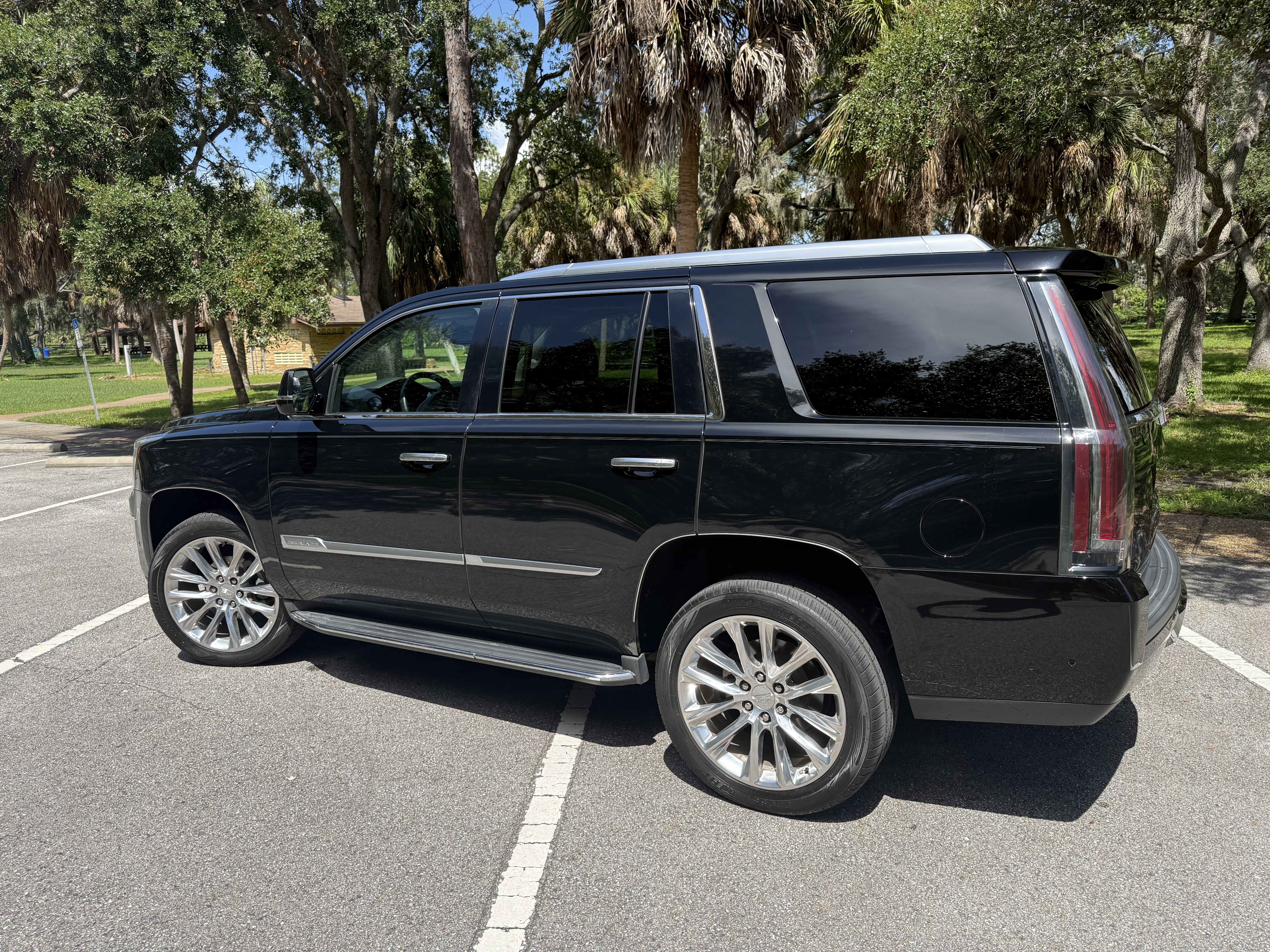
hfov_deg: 71.6
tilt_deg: -9.3
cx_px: 635
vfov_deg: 56.8
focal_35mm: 24
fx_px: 881
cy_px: 476
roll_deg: +2.0
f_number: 1.78
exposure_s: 1/2801
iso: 100
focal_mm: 6.76
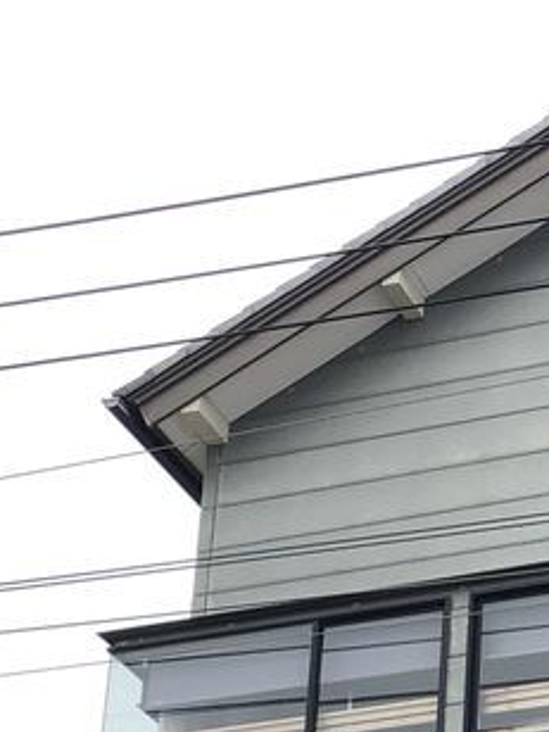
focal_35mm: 109
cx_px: 851
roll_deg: +0.1
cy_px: 1186
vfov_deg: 16.1
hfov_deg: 12.8
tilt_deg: +18.6
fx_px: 2305
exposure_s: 1/1171
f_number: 1.8
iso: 20
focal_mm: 3.99
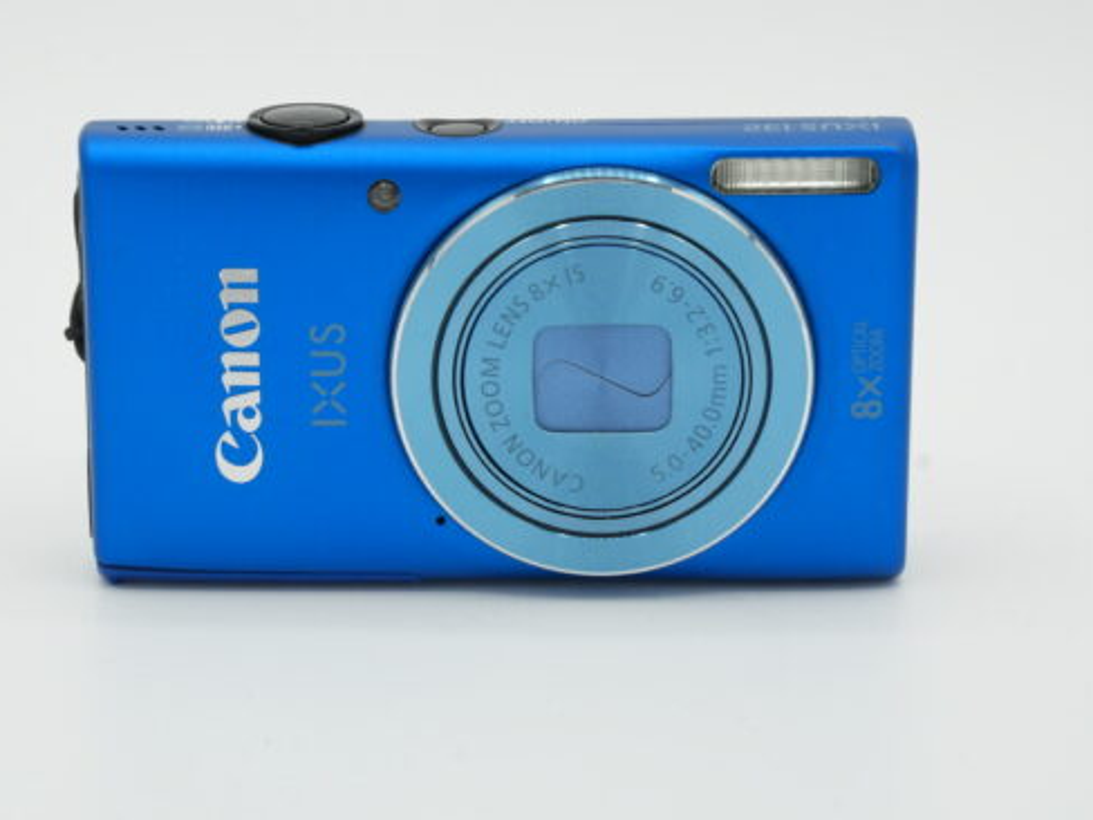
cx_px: 466
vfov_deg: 12.0
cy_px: 376
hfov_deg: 15.9
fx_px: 3915
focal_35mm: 124
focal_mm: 70
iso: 1000
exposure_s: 1/320
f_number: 13
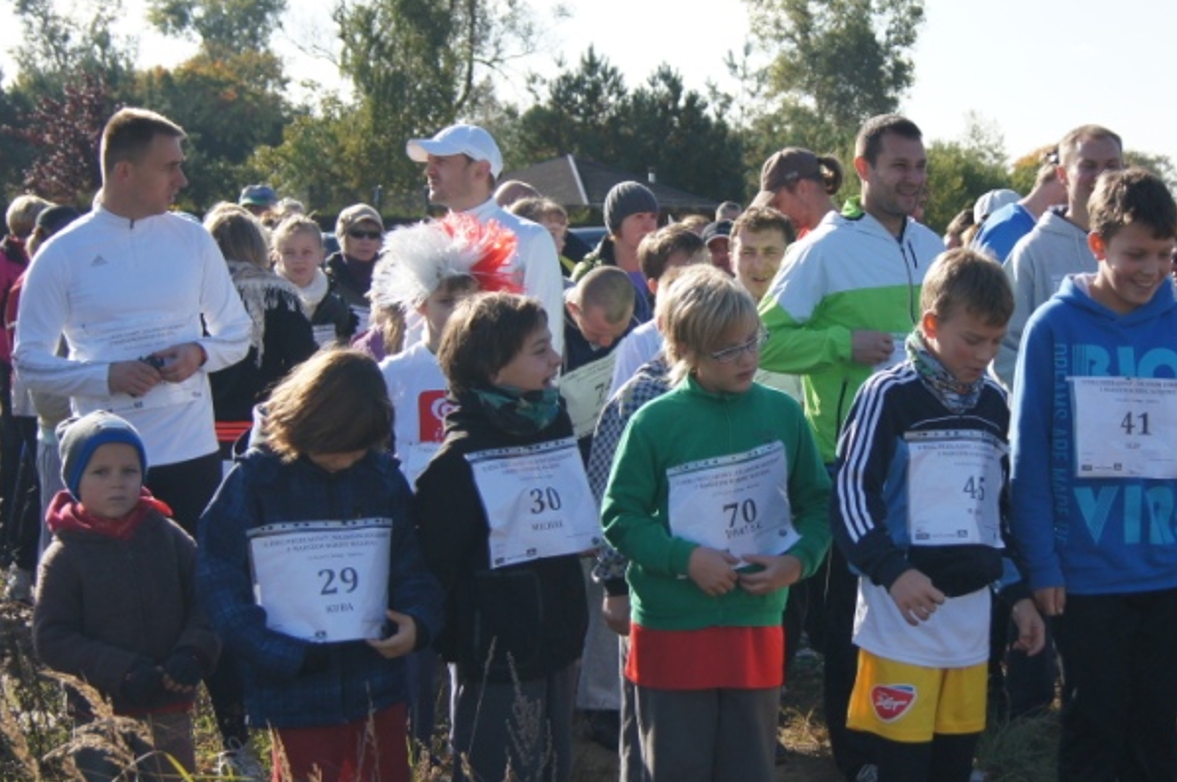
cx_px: 816
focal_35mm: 72
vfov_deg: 18.9
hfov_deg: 27.9
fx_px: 2352
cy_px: 390
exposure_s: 1/2000
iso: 320
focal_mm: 28
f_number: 4.5
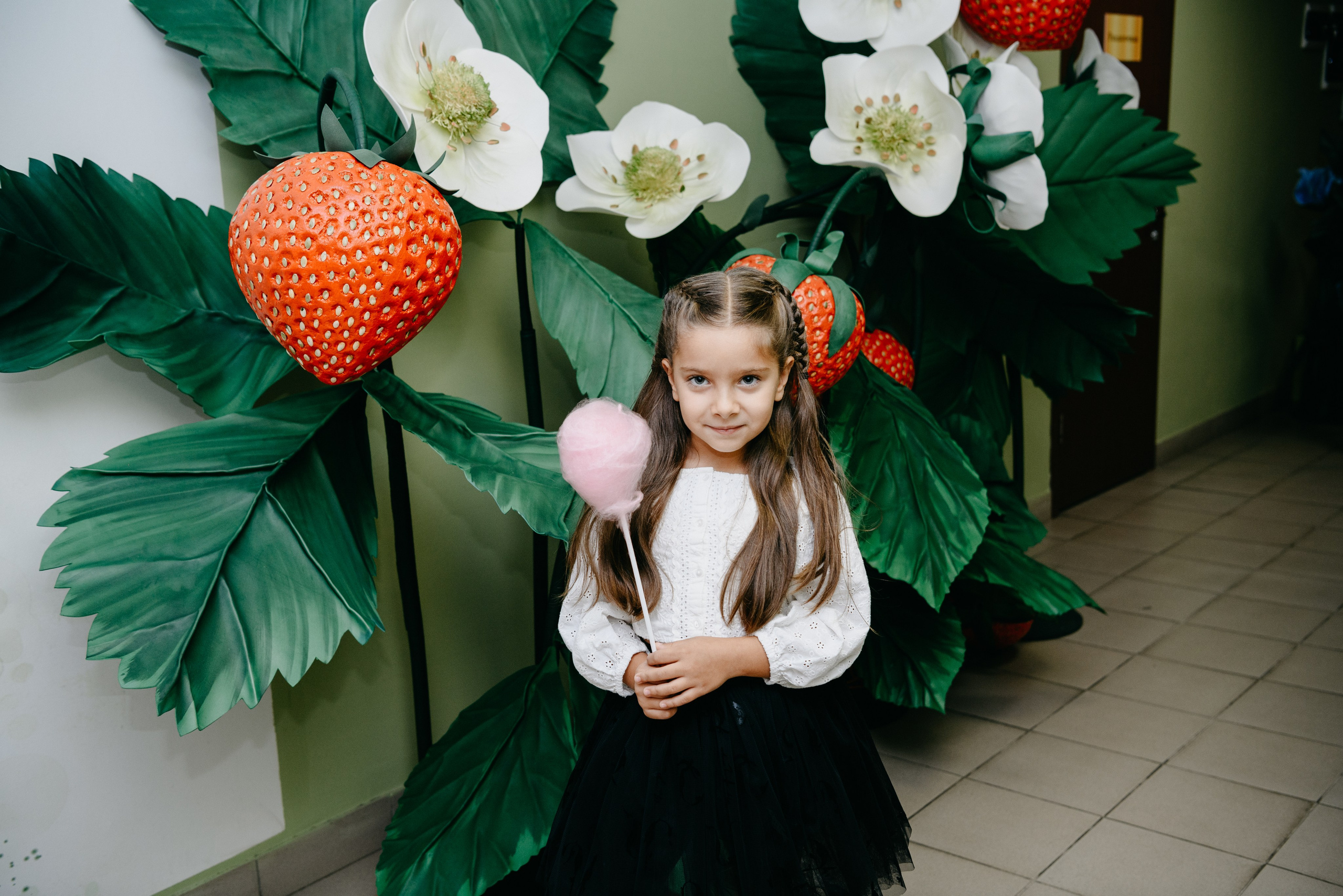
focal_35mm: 40
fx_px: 1492
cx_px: 672
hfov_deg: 48.5
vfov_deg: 33.4
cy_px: 448
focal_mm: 40
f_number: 4
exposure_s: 1/160
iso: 320
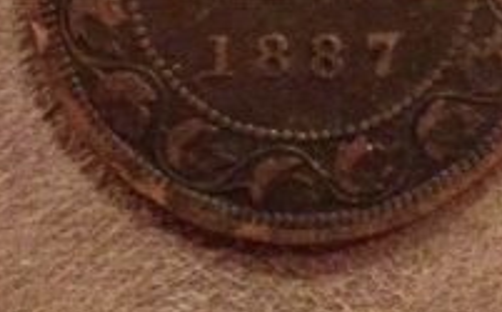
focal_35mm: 74
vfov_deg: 16.8
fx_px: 1011
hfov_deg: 27.7
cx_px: 332
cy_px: -55
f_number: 2.4
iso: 800
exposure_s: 1/15
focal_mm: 4.28
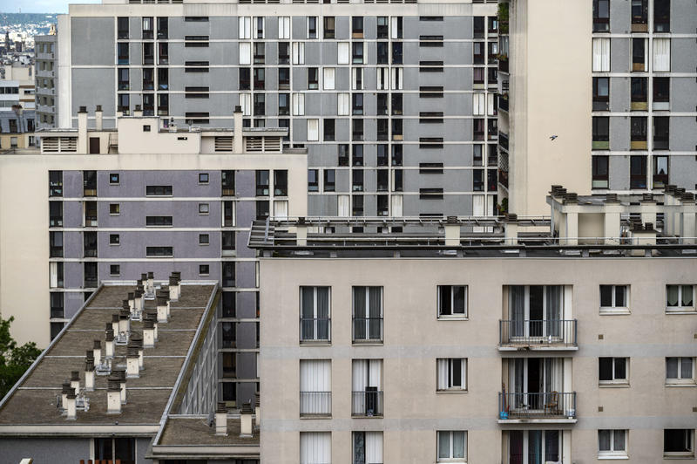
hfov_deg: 17.1
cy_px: 232
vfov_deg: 11.4
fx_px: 2321
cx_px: 348
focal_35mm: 120
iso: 100
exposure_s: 1/640
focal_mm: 120
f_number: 5
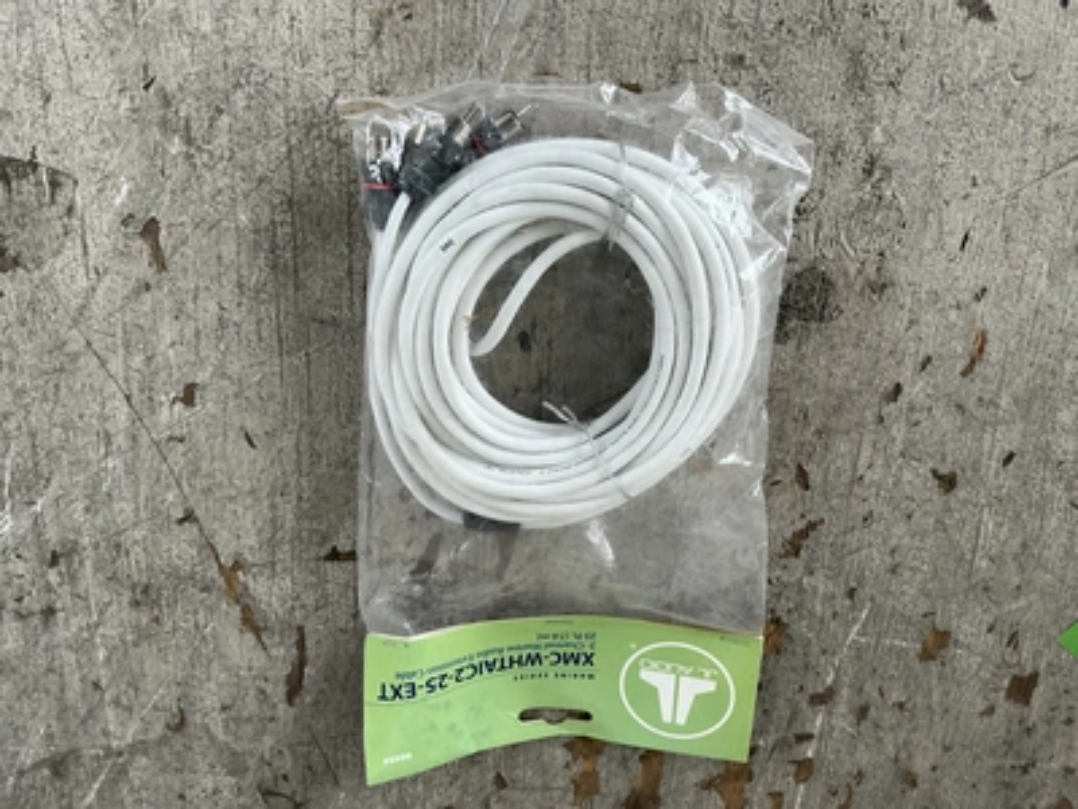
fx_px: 872
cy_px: 404
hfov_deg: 63.4
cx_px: 539
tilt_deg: -71.9
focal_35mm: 28
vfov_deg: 49.7
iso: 20
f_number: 1.8
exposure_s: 1/146
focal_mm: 3
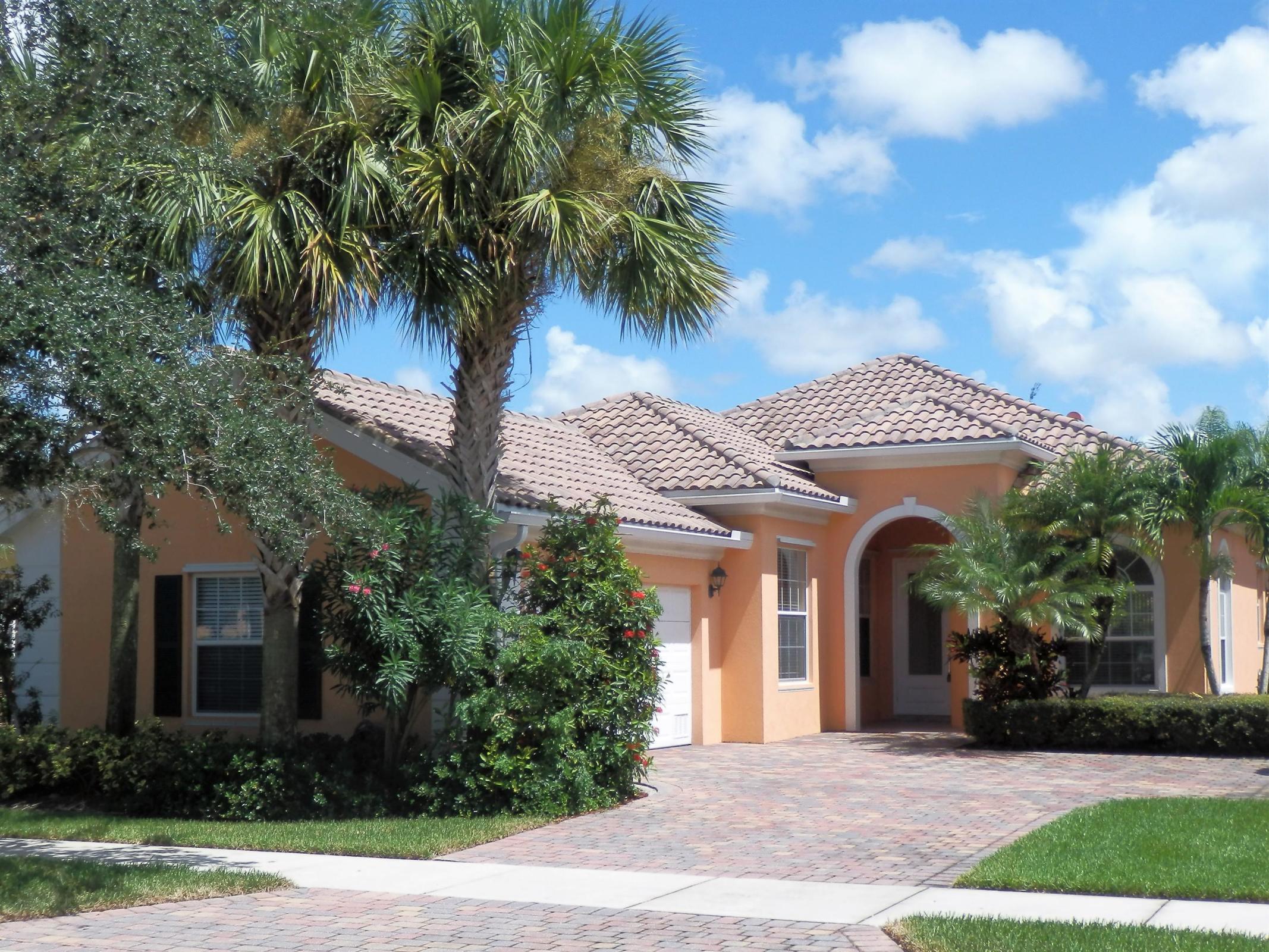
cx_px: 634
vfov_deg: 36.0
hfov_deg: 46.8
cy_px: 476
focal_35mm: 40
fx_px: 1466
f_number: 3.7
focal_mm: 7.3
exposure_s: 1/800
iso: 80
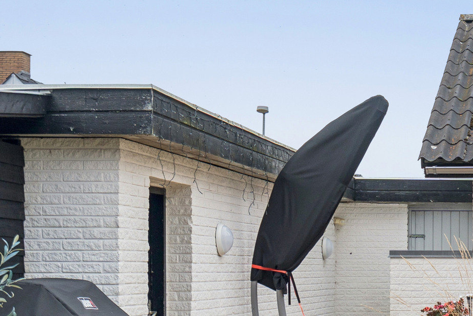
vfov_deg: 13.6
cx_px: 581
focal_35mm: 100
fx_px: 1314
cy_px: 262
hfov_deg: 19.2
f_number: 4
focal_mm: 31
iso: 250
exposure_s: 1/160
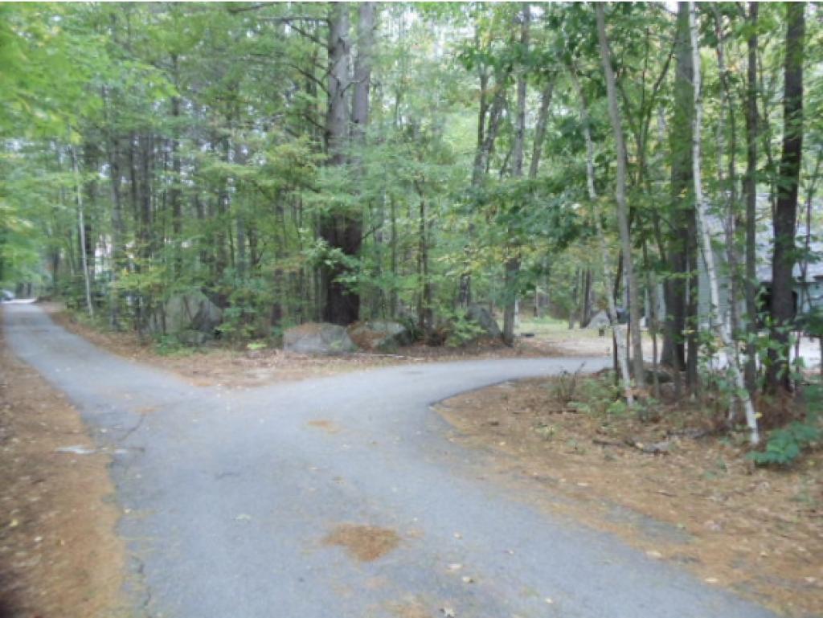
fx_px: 1047
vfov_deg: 32.9
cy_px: 309
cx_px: 412
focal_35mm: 44
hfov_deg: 42.9
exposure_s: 1/125
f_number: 3.5
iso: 400
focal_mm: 6
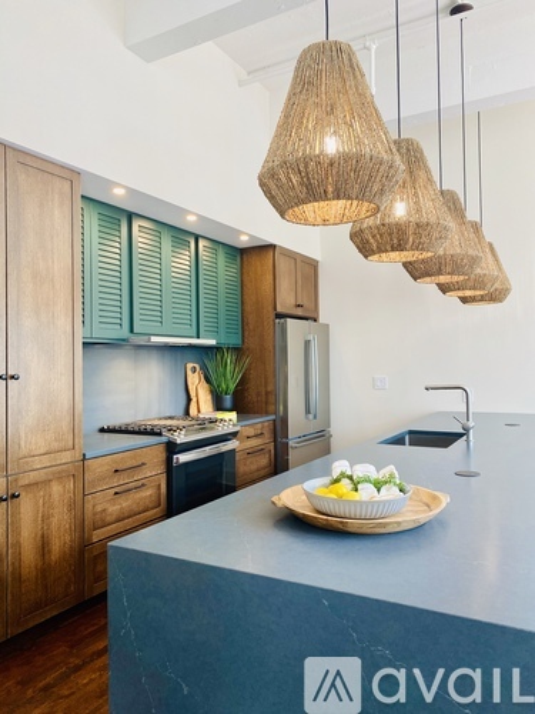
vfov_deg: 67.3
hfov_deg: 53.1
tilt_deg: +2.3
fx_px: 536
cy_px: 357
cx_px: 268
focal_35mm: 26
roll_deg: +0.3
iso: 80
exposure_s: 1/120
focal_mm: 4.25
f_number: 1.8
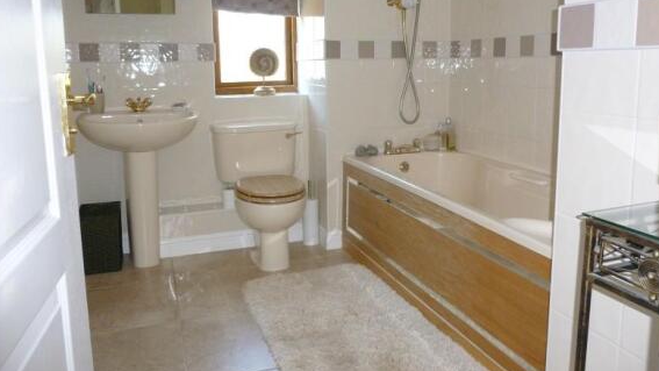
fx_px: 489
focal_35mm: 28
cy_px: 137
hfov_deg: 67.9
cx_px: 326
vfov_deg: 41.2
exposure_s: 1/60
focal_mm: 4.5
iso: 250
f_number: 3.1
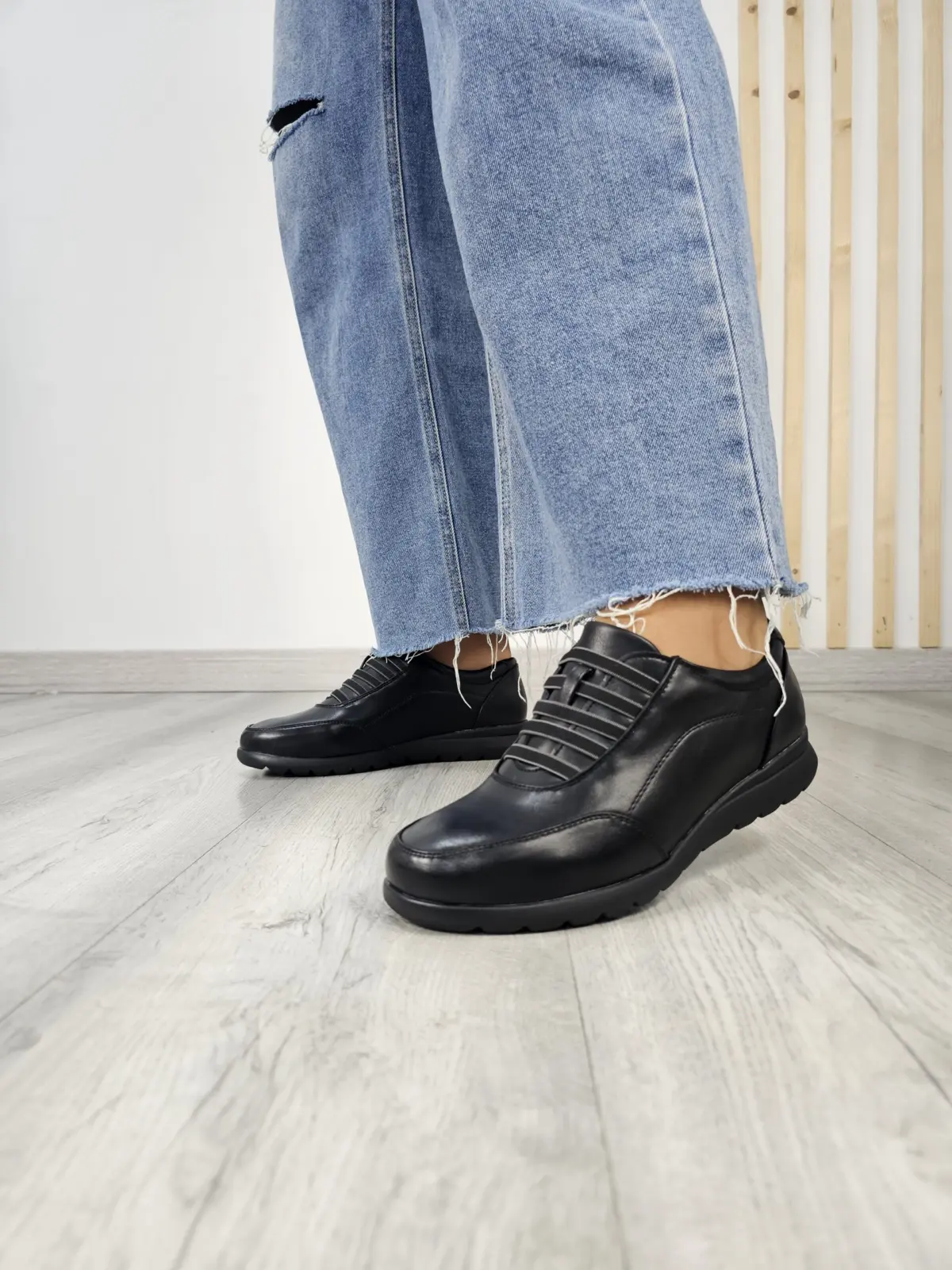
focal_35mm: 23
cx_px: 476
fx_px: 843
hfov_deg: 58.9
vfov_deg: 73.9
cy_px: 635
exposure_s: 1/100
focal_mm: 6.3
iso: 125
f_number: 1.7
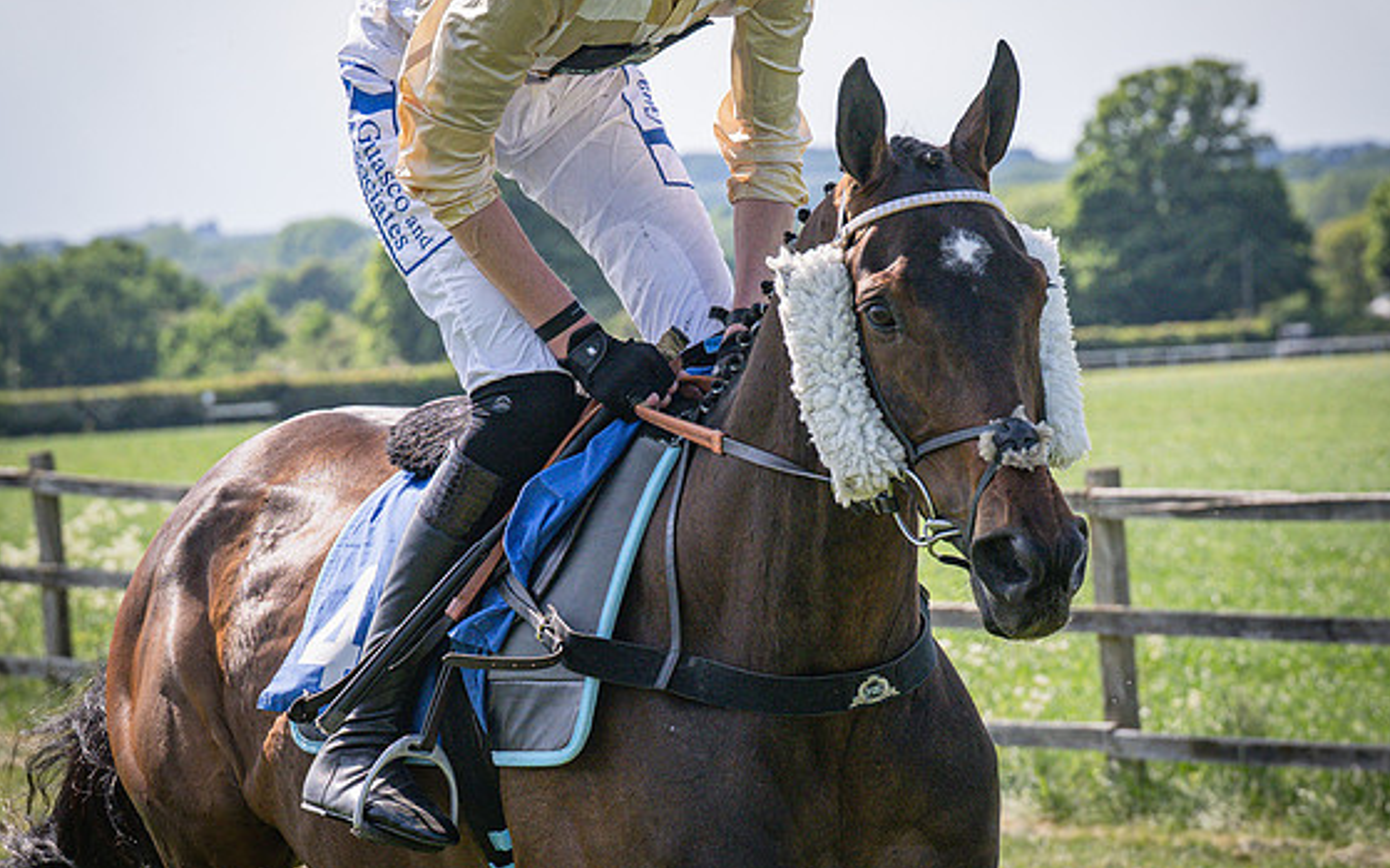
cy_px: 590
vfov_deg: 7.7
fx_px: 6476
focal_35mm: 171
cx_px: 576
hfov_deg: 12.2
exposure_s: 1/3200
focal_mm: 70
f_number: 4
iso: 400
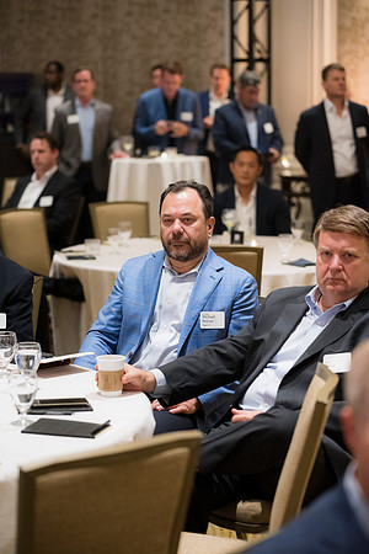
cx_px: 184
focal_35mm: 92
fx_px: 1414
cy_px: 277
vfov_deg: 22.1
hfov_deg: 14.9
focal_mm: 92
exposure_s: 1/160
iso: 4000
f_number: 2.8
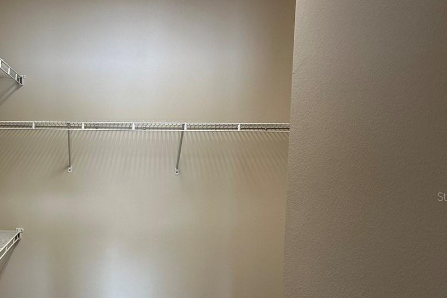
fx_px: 621
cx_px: 43
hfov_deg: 37.0
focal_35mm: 50
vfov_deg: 26.9
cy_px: 196
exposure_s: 1/60
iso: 160
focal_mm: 6.86
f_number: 1.78
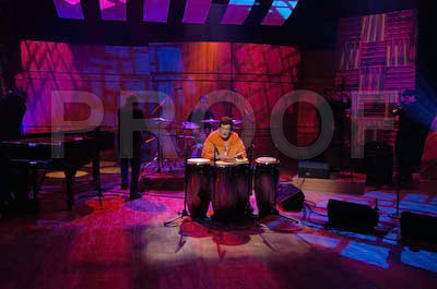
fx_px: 436
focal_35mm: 36
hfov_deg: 53.2
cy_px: 144
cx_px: 218
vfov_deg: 36.7
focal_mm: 24
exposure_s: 1/50
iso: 640
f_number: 4
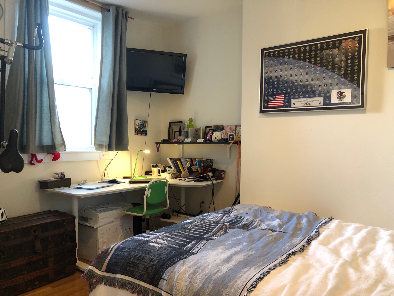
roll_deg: -0.2
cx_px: 197
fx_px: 319
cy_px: 148
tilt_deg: -1.3
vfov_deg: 49.7
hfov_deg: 63.4
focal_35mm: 28
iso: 100
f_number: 1.8
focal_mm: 4
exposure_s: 1/15
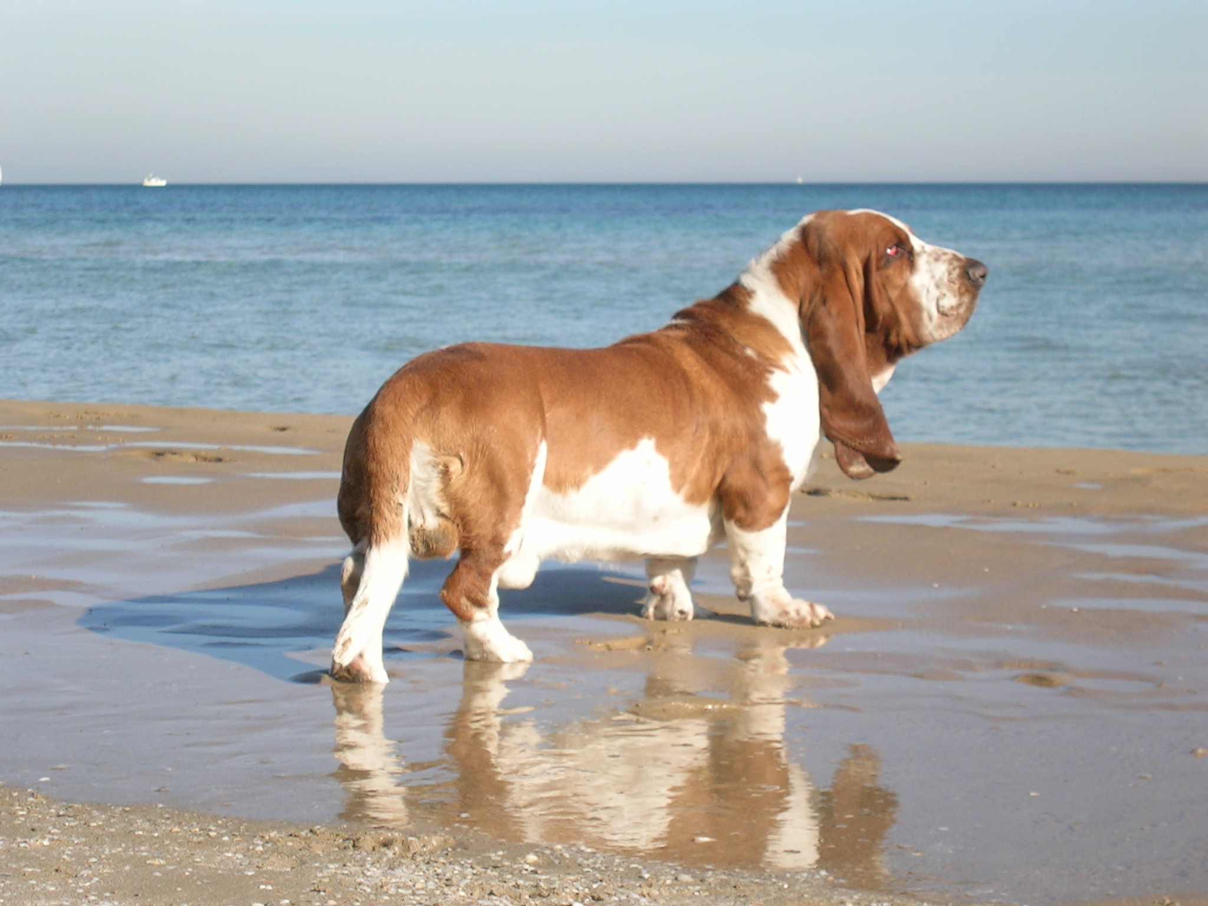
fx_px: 3664
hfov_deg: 18.7
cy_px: 453
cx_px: 604
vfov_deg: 14.1
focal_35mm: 105
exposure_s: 1/404
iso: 50
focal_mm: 16.2
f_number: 4.9
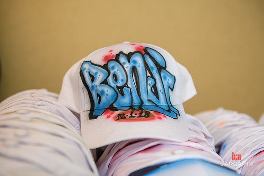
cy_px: 88
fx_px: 352
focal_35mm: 48
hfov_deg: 41.1
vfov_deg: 28.1
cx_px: 132
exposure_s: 1/125
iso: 400
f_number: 3.2
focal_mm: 48
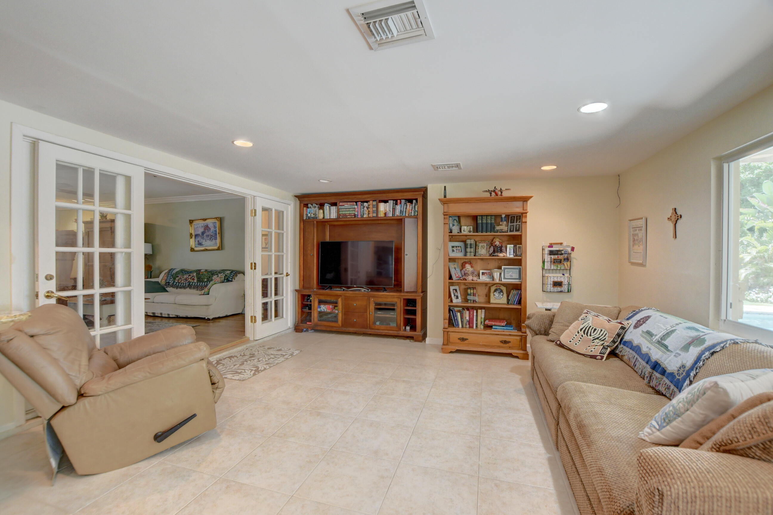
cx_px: 386
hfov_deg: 100.4
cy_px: 258
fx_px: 322
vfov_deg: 77.3
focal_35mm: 15
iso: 1000
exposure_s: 1/25
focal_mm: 10
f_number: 8
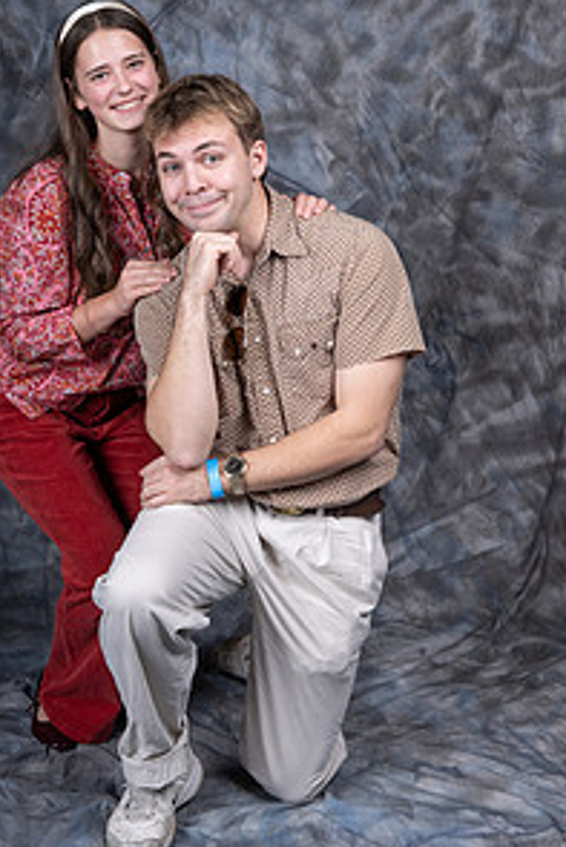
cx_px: 198
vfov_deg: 34.3
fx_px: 1366
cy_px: 310
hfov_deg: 23.3
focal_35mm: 58
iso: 100
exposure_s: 1/250
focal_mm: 38
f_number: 8
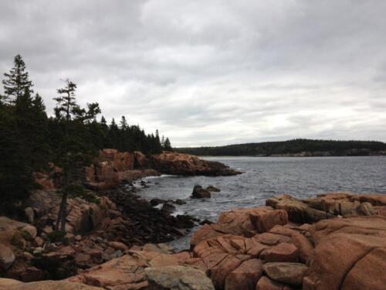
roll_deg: +1.8
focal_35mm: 33
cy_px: 145
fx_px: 368
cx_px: 193
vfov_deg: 42.9
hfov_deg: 55.4
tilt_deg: +0.3
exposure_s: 1/178
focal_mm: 4.12
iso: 50
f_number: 2.4
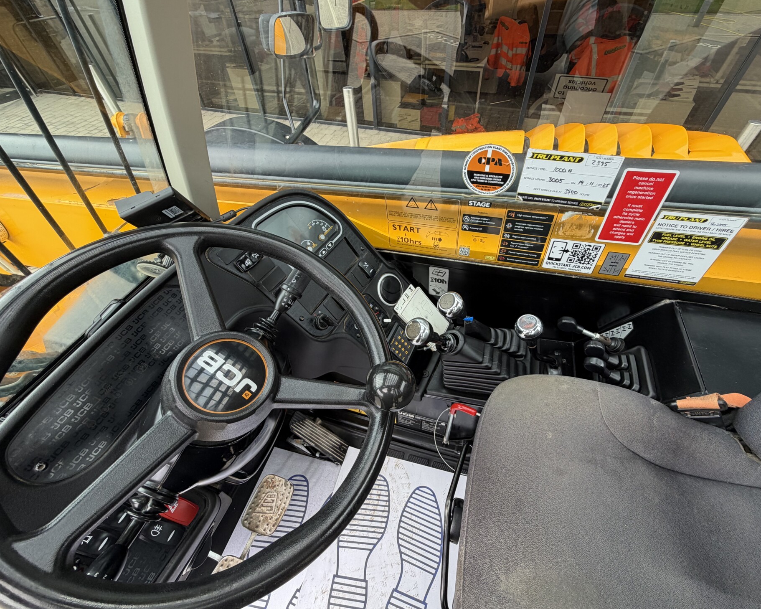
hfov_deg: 96.7
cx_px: 405
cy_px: 304
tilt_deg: -48.1
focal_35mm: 15
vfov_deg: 84.0
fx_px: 338
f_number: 2.2
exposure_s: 1/121
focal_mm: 2.22
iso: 64
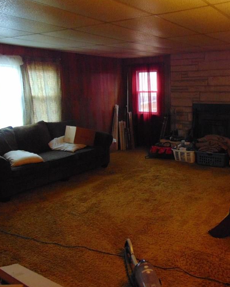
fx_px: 281
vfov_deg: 54.2
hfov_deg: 43.5
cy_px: 143
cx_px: 164
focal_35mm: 33
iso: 400
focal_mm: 4.5
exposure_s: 1/10
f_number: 3
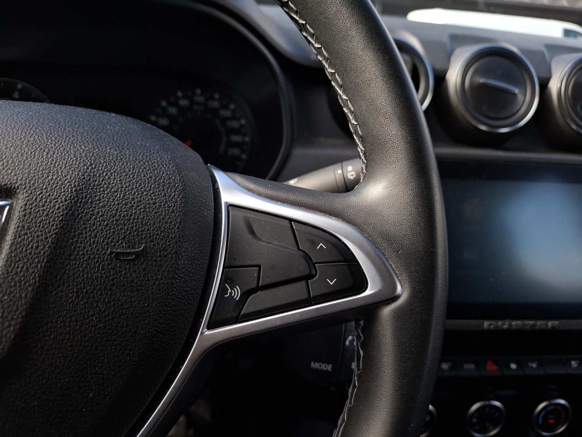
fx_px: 387
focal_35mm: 23
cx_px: 291
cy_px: 218
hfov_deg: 73.9
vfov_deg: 58.9
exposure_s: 1/184
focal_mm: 5.54
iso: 50
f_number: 1.8
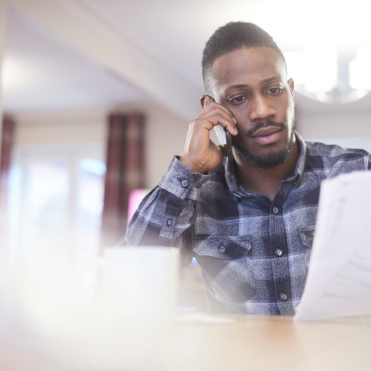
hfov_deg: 26.9
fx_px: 776
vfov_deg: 26.9
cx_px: 194
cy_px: 186
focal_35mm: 64
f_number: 2.2
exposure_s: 1/80
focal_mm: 50
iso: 1000
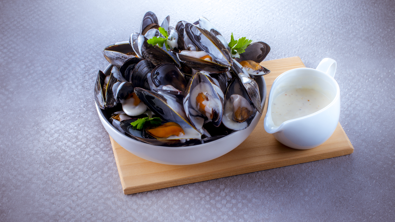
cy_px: 119
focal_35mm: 74
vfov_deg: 16.3
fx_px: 775
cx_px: 199
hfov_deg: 28.6
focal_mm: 70
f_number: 16
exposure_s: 1/100
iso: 100
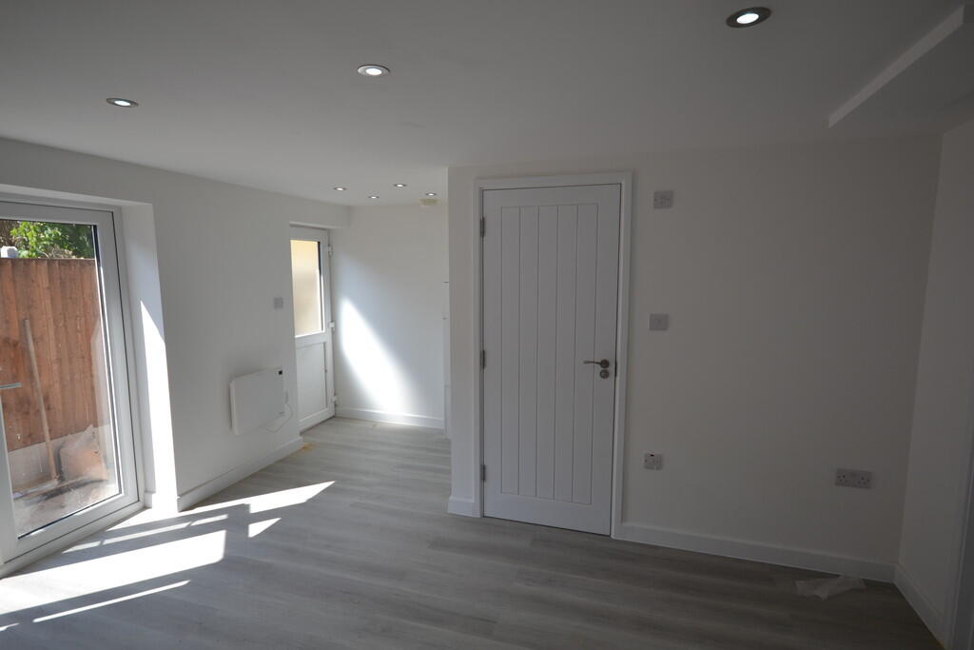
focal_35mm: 18
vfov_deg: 67.4
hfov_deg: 90.0
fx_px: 487
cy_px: 325
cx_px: 487
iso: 125
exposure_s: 1/125
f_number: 5.6
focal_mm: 12
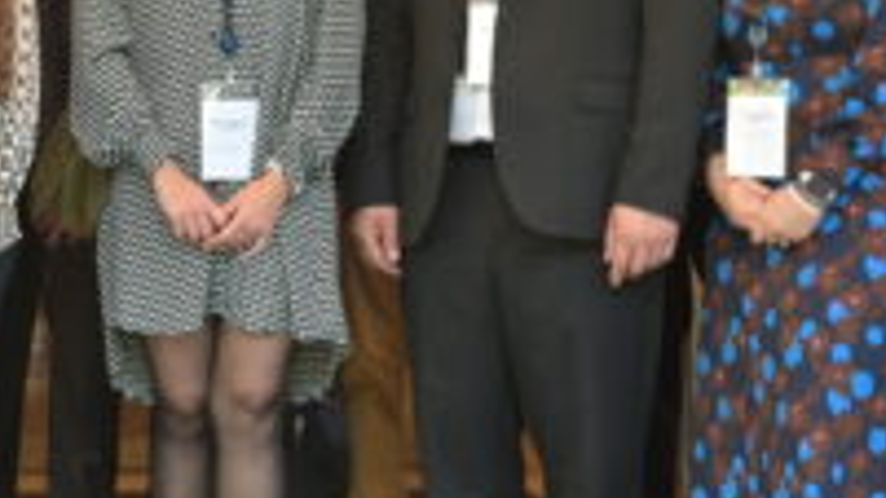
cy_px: 24
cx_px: -79
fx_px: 3383
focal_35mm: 144
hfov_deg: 14.6
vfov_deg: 8.4
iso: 1000
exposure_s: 1/125
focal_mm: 36
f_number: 6.3
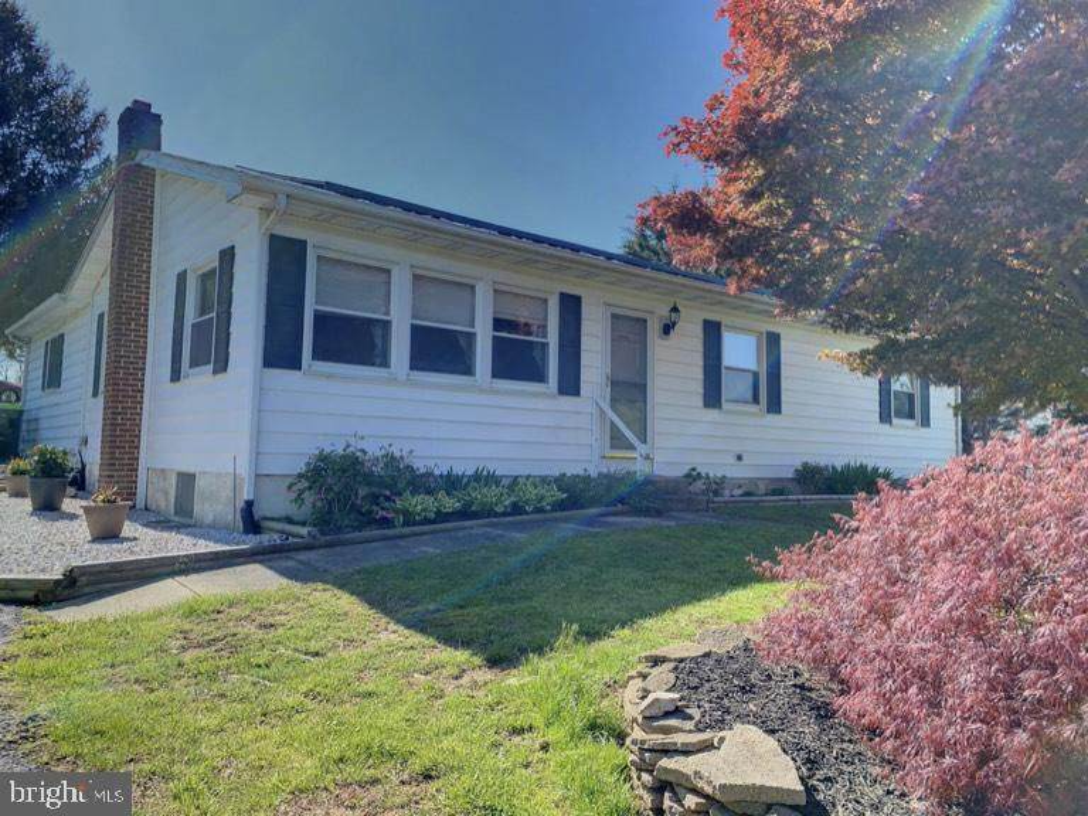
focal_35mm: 26
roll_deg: -2.0
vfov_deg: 53.1
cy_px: 408
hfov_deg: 67.3
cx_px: 544
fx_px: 817
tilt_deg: +4.1
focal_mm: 4.25
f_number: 1.8
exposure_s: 1/1504
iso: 32
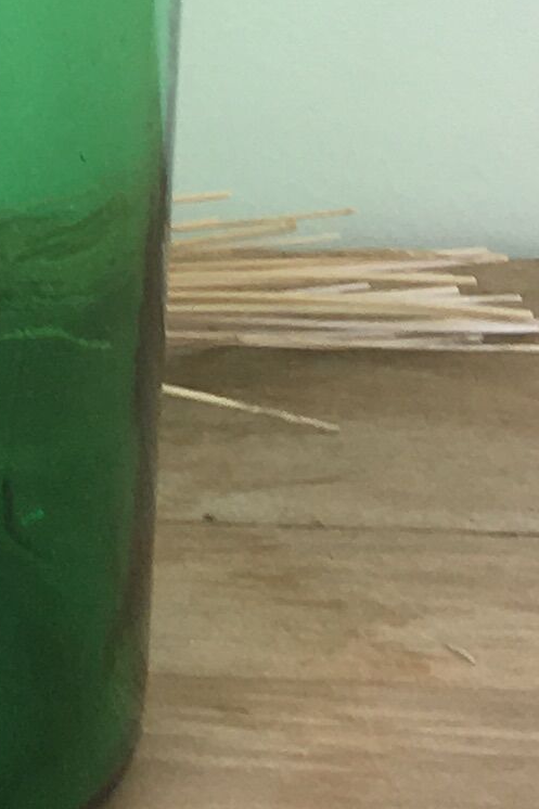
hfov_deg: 7.9
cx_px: -684
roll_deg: -0.8
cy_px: -458
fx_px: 3662
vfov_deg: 12.0
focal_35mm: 163
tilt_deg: -14.2
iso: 25
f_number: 2.2
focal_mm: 4.15
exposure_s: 1/50
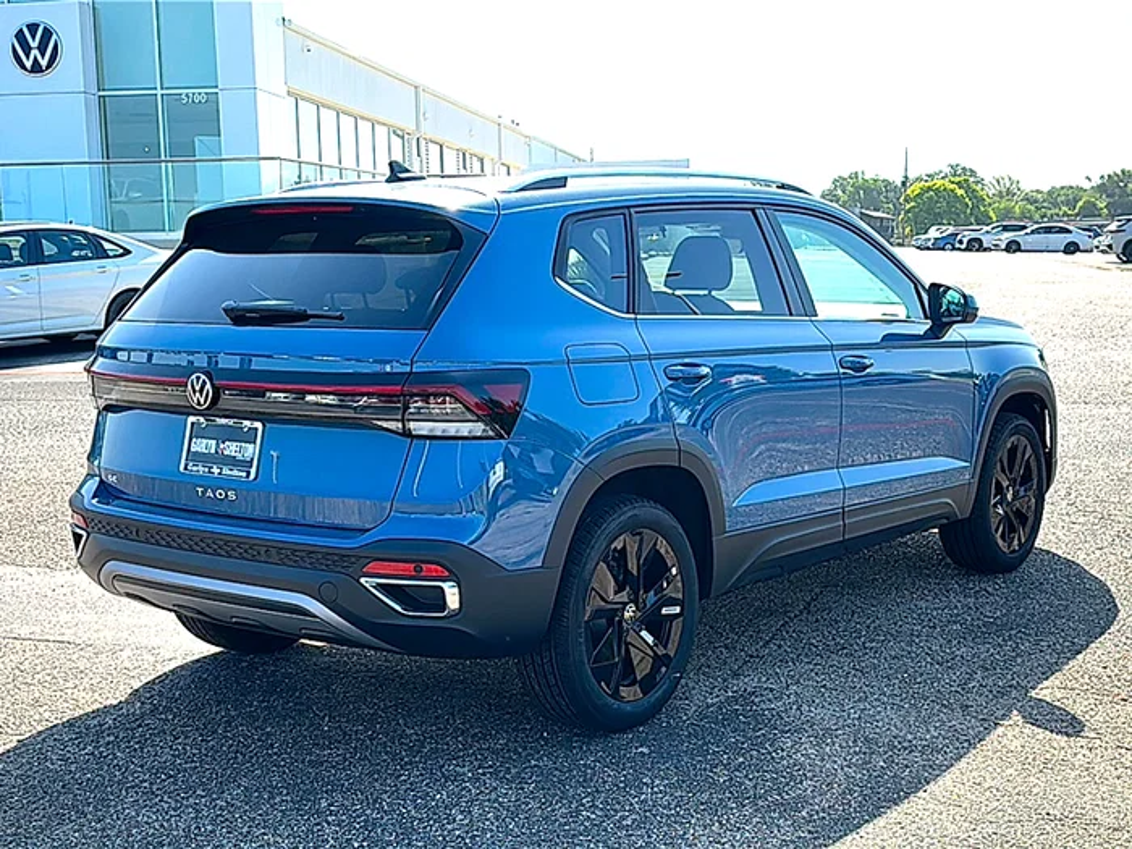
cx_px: 566
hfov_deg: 47.9
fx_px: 1275
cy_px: 424
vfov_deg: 36.8
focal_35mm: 39
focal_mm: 6.86
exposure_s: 1/2817
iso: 100
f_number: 1.78
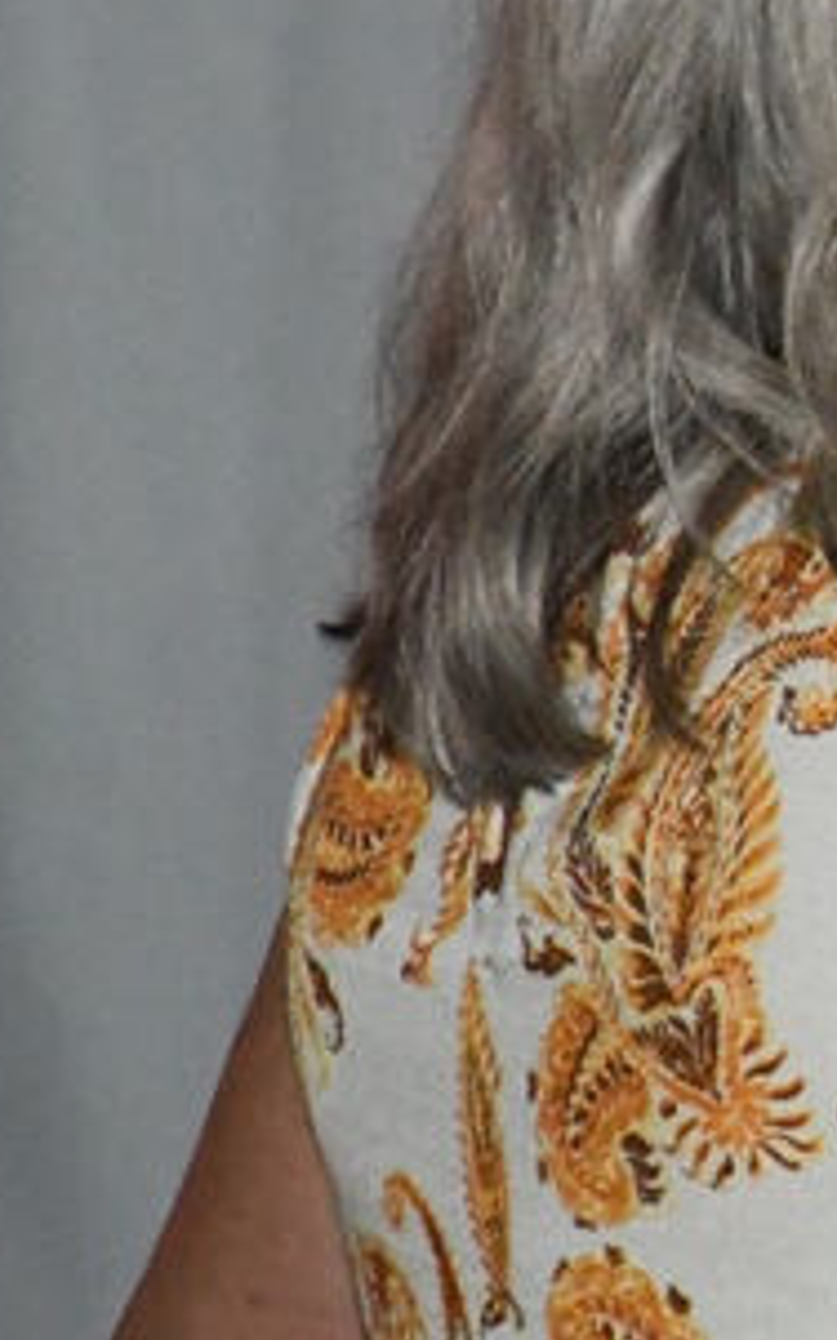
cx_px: 2213
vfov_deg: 3.5
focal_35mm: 604
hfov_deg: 2.2
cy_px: 260
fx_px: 22055
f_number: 5.6
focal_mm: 116
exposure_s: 1/250
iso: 10000
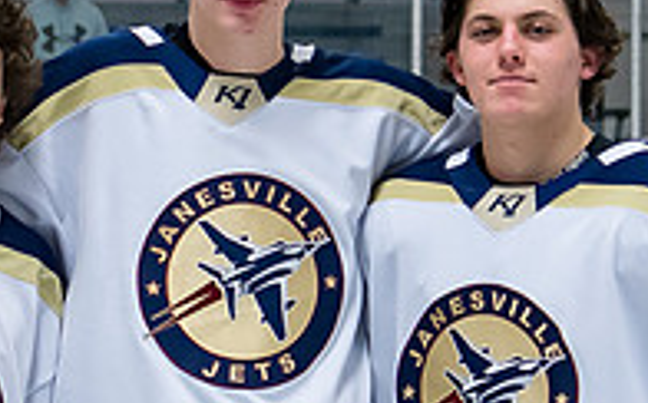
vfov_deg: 4.7
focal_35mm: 277
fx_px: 4886
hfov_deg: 7.6
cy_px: 273
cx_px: 229
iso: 800
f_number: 4
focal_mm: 45
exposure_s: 1/320
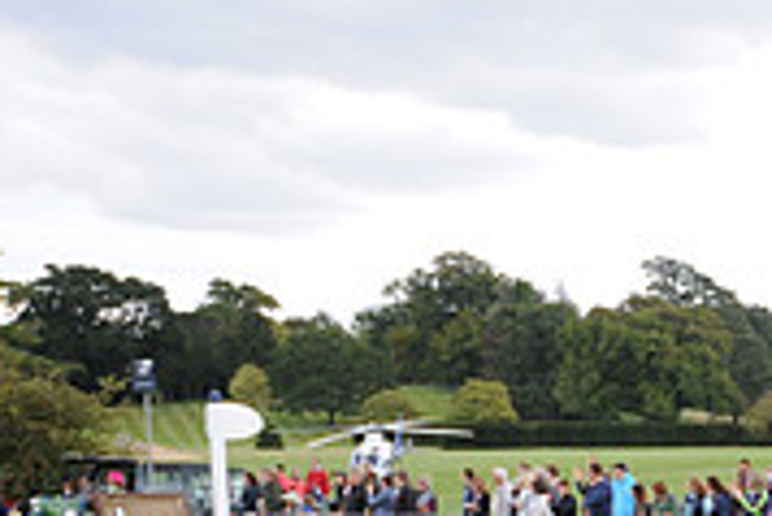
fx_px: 2447
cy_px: 685
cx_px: 1227
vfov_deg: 11.7
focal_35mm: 114
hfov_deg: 16.1
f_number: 5
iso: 800
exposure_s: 1/1000
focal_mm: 35
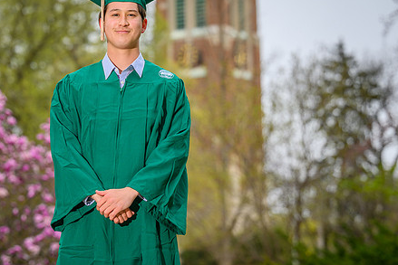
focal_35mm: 155
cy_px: 97
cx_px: 158
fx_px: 1714
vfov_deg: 8.9
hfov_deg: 13.2
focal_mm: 110
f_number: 3.5
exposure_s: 1/200
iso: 100
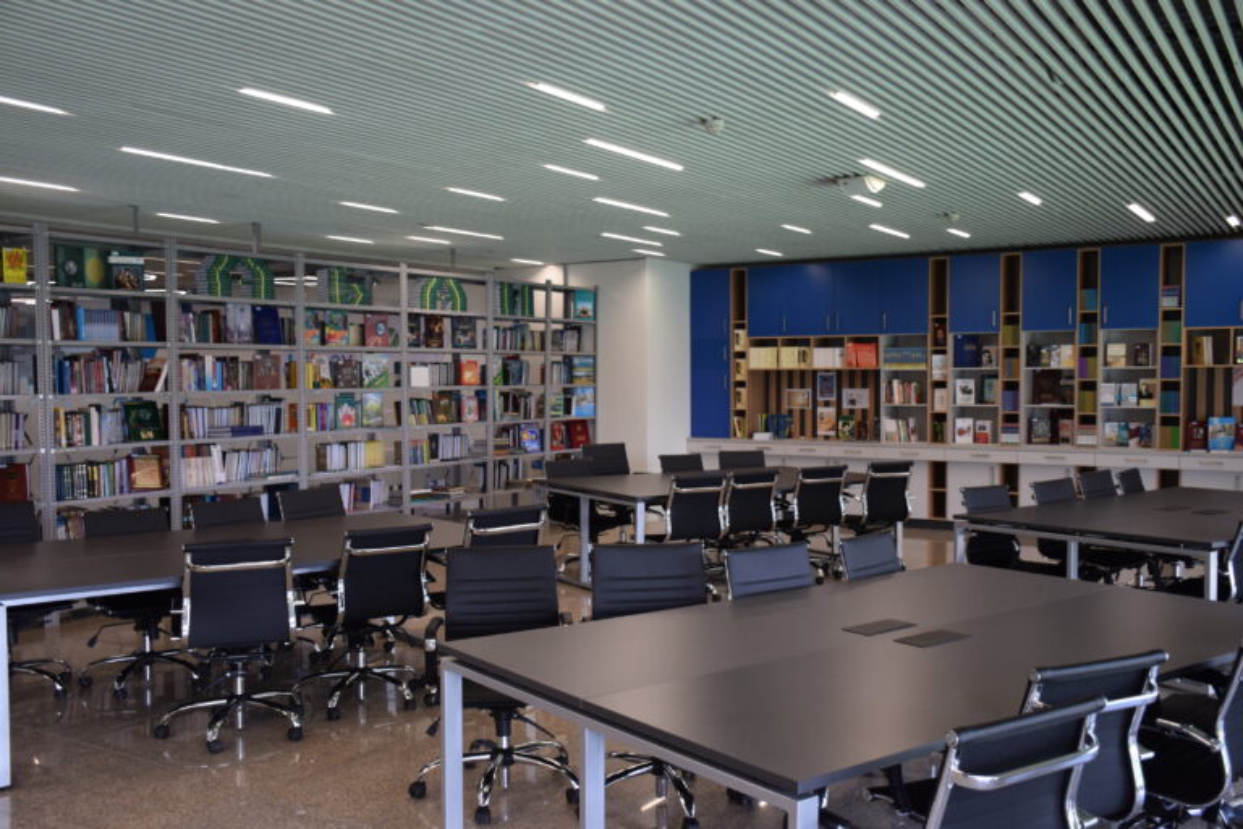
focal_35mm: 34
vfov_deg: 38.4
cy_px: 414
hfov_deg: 55.1
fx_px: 1191
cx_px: 622
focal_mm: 23
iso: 900
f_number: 4
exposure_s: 1/125
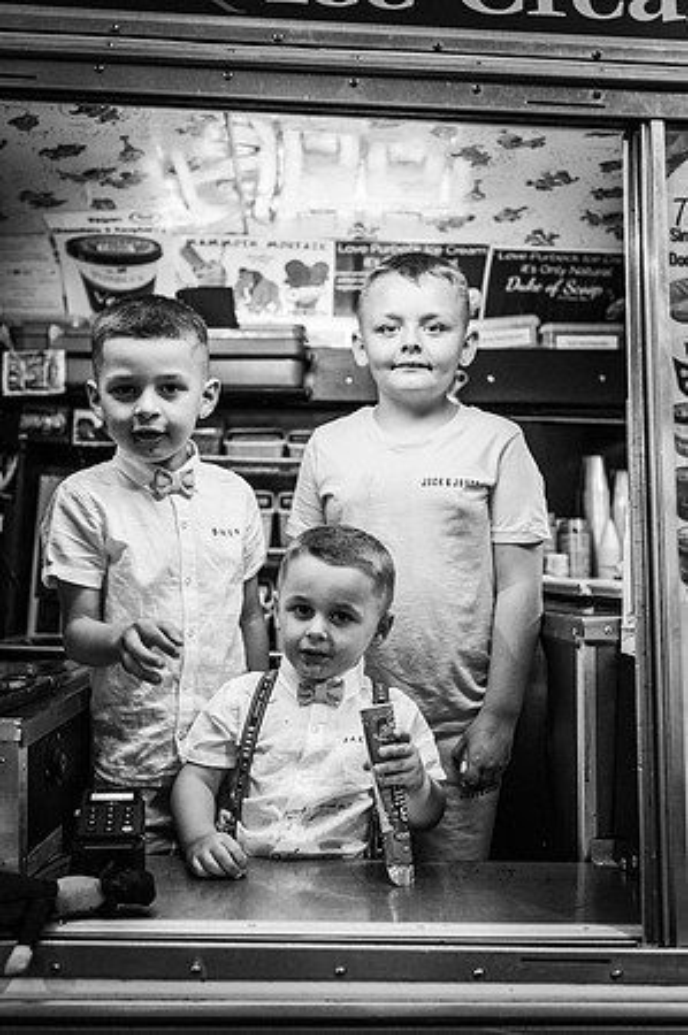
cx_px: 344
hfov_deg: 37.8
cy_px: 518
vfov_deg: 54.5
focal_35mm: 35
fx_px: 1006
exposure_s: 1/200
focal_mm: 35
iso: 4000
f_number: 2.8
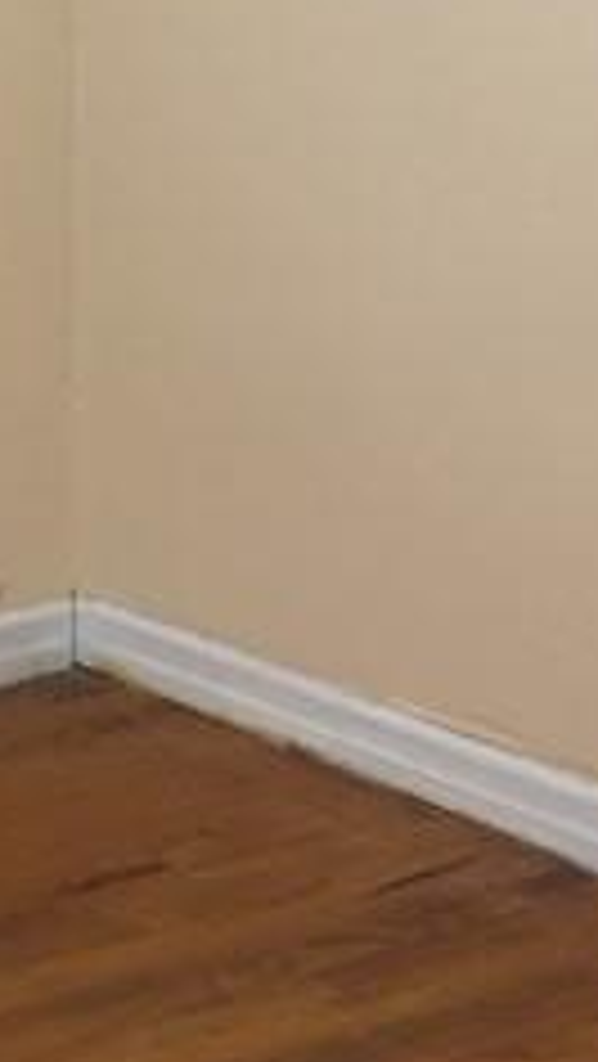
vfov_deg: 15.5
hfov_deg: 8.3
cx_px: -701
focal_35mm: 137
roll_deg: +0.8
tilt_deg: -9.1
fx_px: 3856
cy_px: 86
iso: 80
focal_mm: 4.15
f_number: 2.2
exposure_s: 1/30
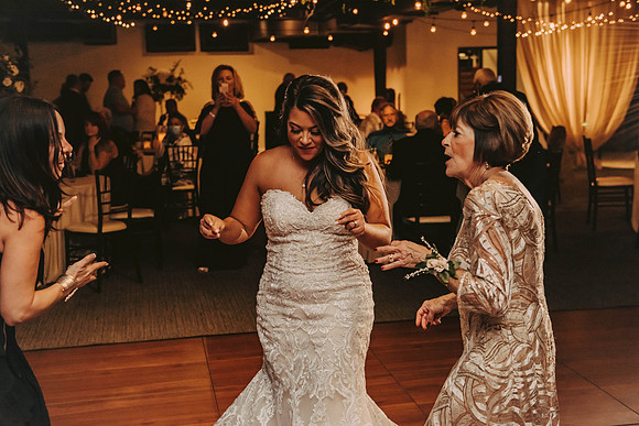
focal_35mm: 50
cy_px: 213
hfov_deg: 39.6
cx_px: 320
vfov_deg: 27.0
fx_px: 888
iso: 2000
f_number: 3.5
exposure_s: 1/200
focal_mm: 50
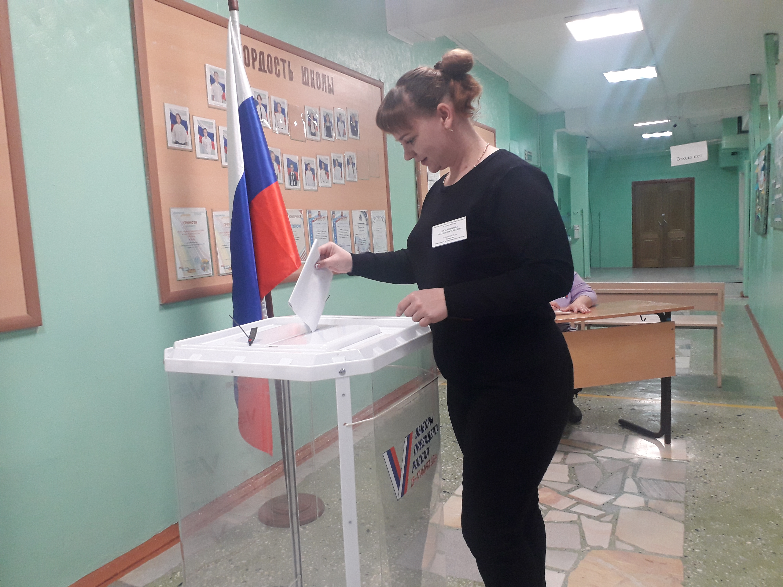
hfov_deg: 65.3
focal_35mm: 27
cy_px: 294
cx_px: 392
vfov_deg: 51.4
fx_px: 611
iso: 125
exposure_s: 1/50
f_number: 1.9
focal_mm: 3.6
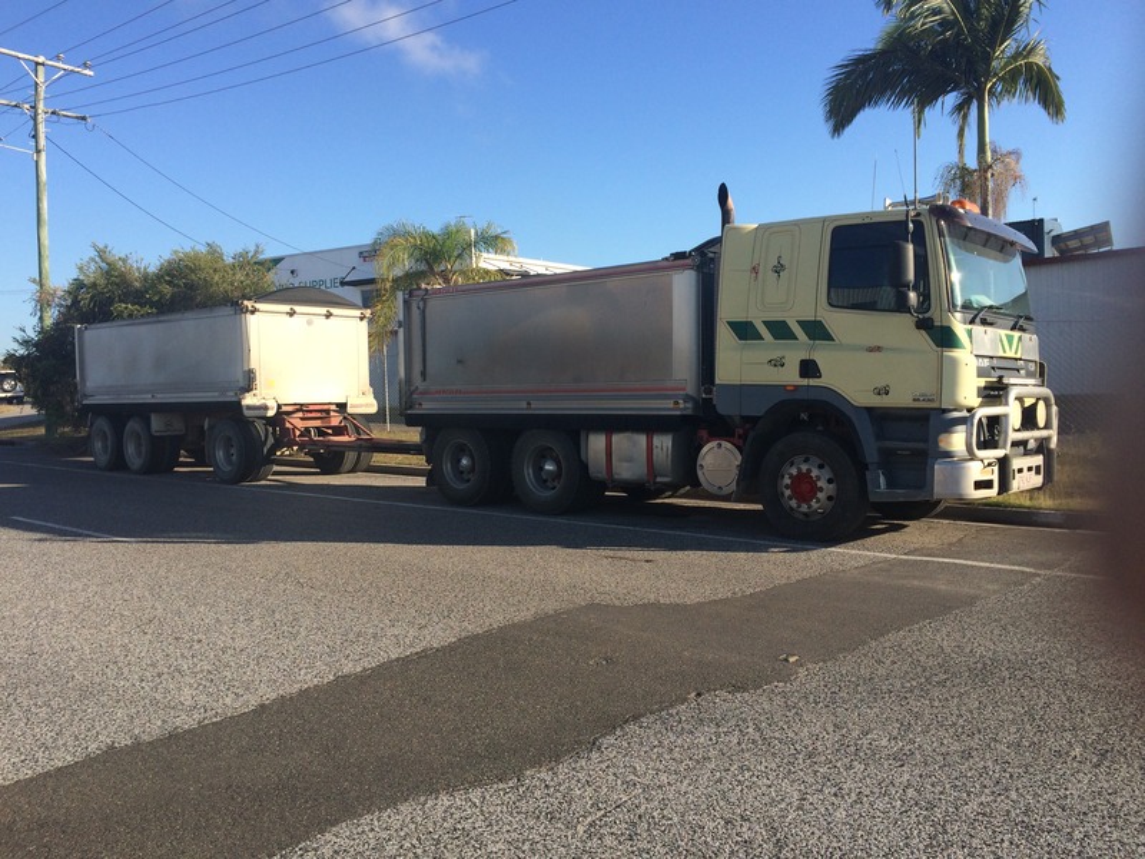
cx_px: 572
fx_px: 959
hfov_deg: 61.7
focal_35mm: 29
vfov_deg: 48.2
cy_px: 430
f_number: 2.2
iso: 32
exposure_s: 1/1414
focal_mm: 4.15
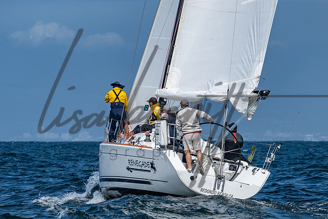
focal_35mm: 344
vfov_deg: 4.0
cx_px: 159
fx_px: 3136
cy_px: 134
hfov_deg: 6.0
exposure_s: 1/2500
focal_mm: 200
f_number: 6.3
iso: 200
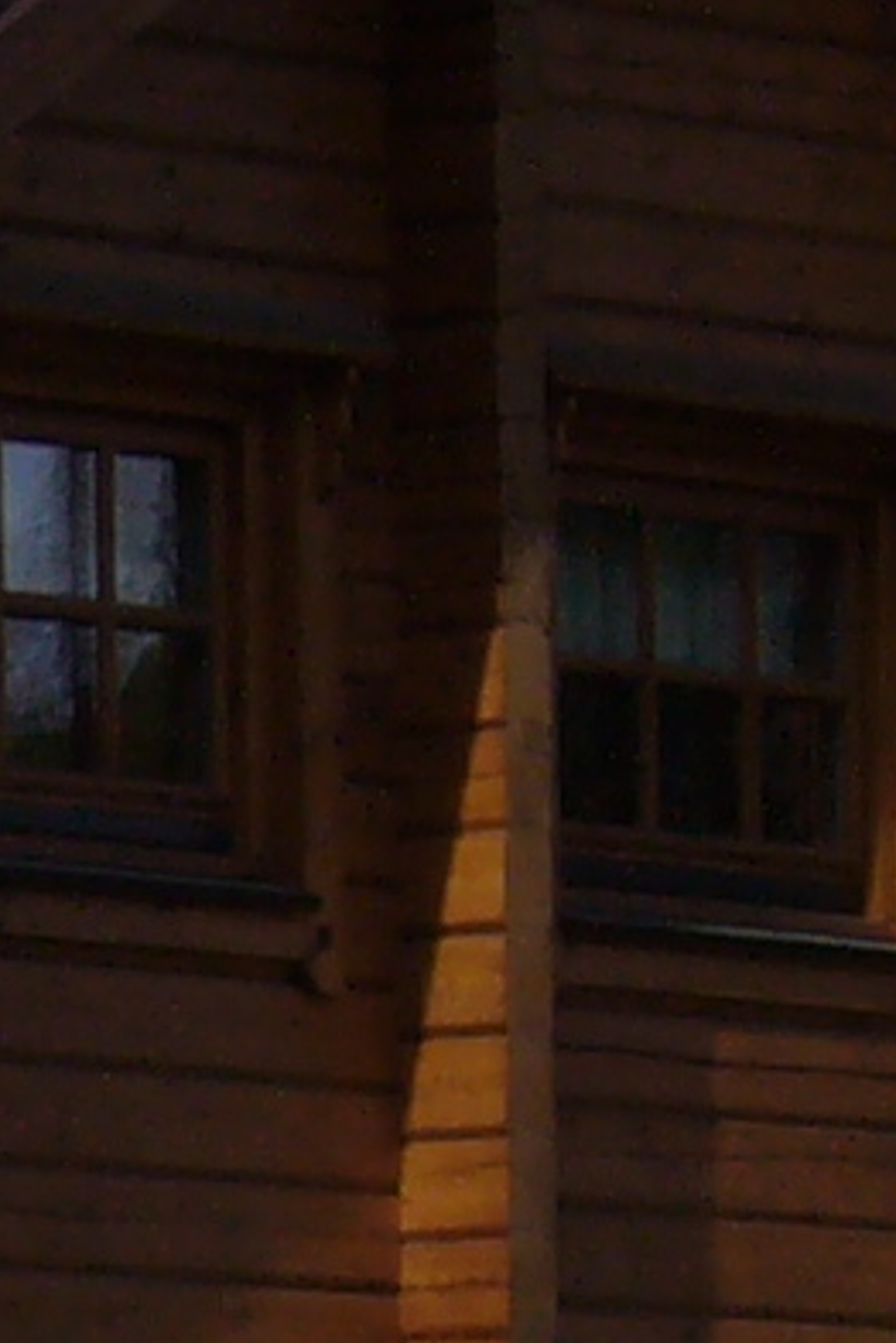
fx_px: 17695
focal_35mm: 474
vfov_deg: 4.3
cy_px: 1606
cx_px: -1741
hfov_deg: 2.9
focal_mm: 11.5
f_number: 4
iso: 80
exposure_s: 1/500
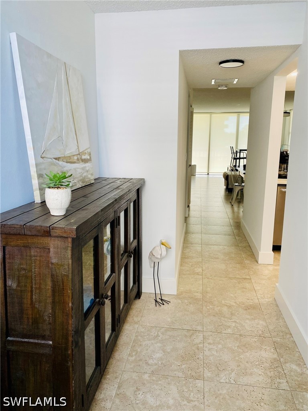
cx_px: 154
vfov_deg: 67.3
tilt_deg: -11.1
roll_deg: -1.1
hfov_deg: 53.1
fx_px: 308
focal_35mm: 26
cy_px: 206
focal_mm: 4.25
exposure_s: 1/120
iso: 80
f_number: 1.8
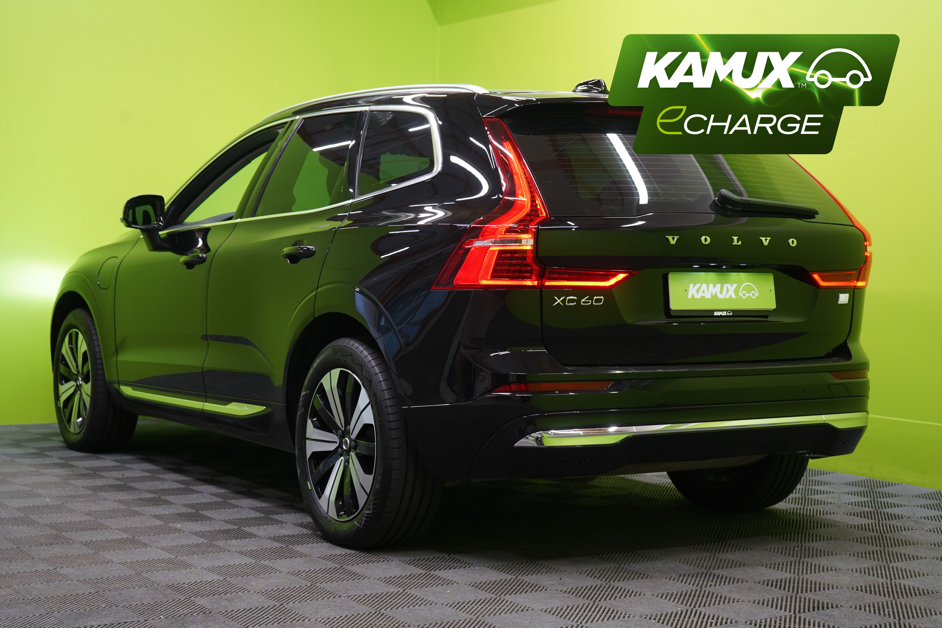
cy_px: 314
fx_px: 1465
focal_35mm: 56
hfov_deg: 35.6
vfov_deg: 24.2
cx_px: 471
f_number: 5
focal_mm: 56
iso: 400
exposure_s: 1/25
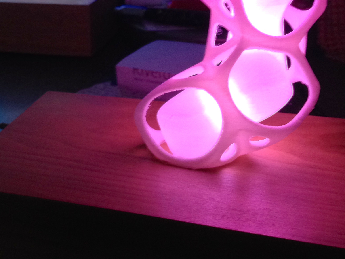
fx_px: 738
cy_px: 24
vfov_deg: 19.5
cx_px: 81
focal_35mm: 74
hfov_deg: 26.0
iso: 100
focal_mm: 4.28
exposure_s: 1/20
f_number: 2.4
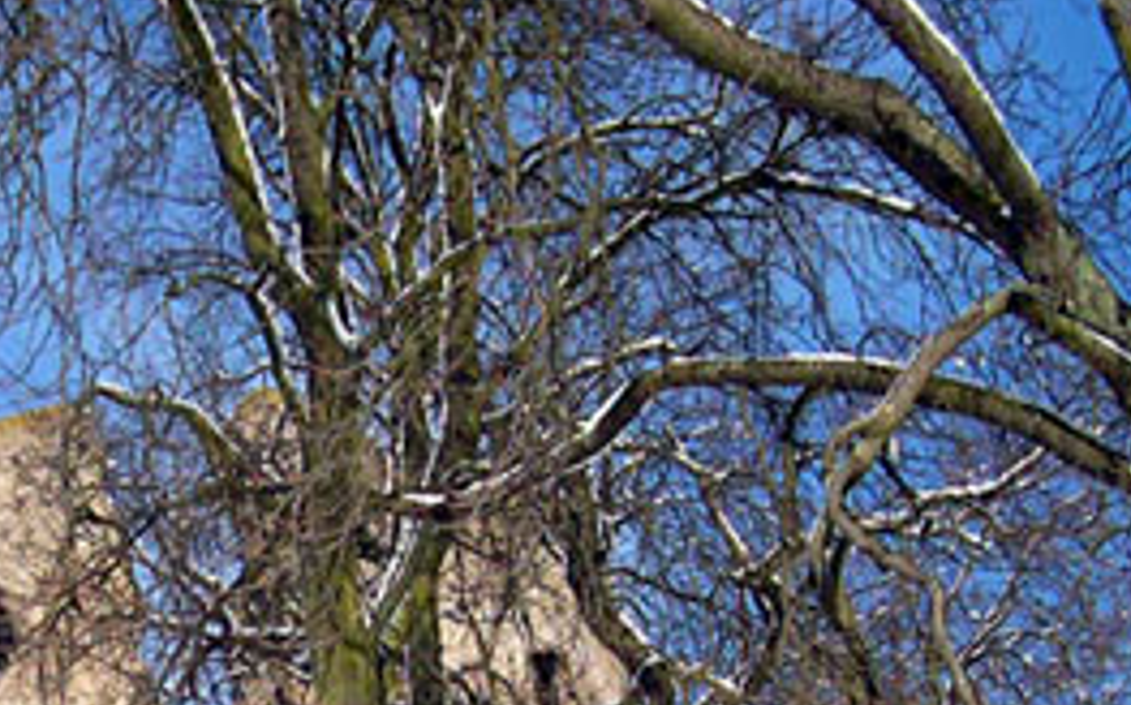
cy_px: 924
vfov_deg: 13.6
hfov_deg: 22.0
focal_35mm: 92
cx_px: 112
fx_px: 2834
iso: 100
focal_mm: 8
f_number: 7.6
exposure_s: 1/152
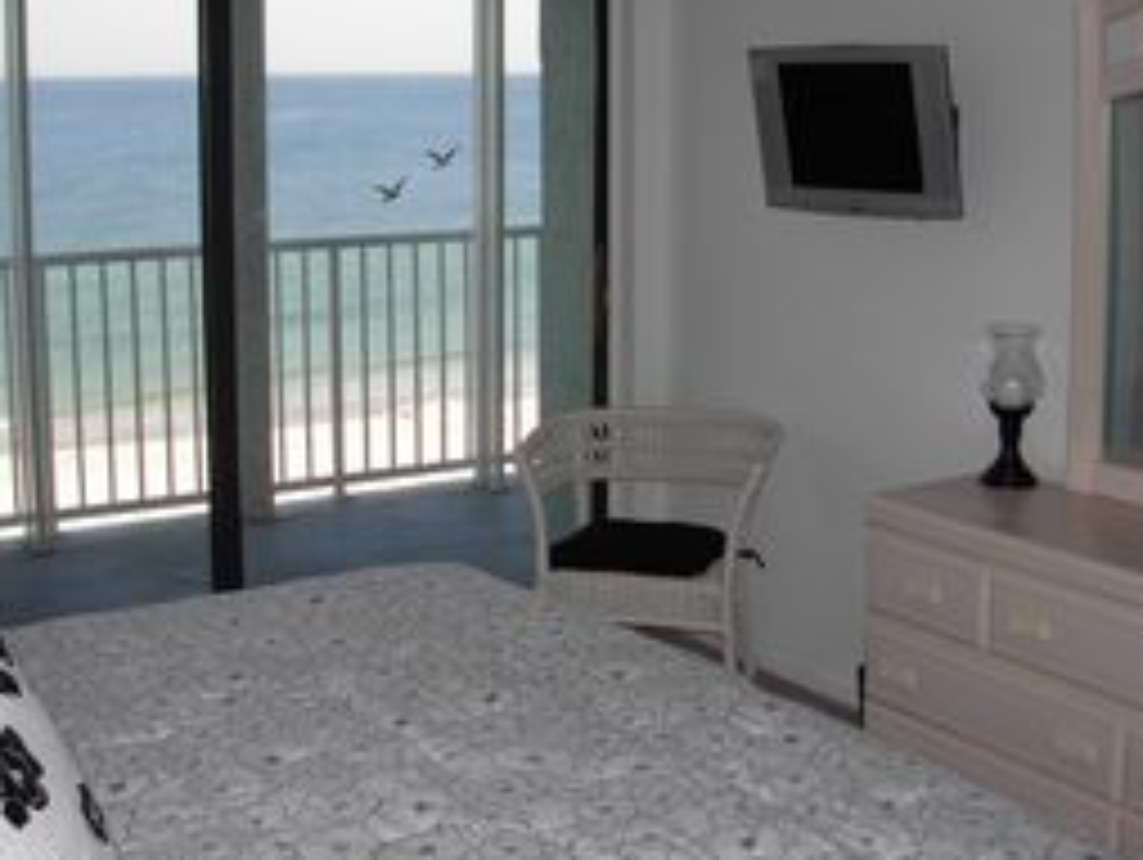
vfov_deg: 26.5
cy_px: 324
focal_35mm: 55
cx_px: 526
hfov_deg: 34.9
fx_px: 1818
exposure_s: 1/384
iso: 79
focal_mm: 6.3
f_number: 2.9
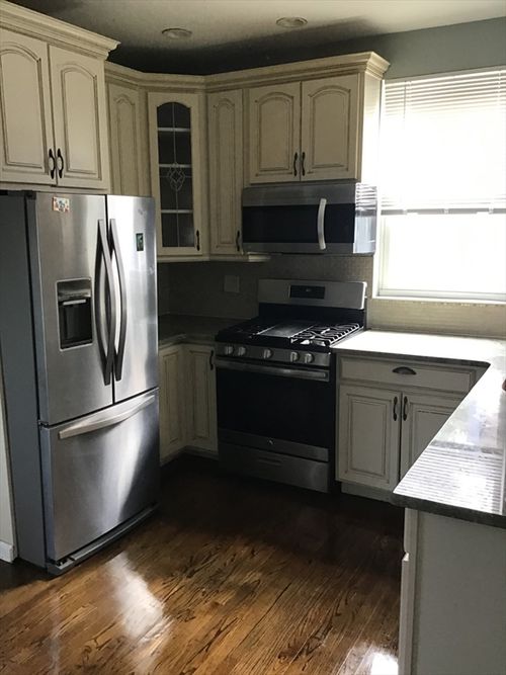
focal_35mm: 31
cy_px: 338
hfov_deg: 45.4
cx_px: 253
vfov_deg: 58.4
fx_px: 604
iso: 125
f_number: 2.4
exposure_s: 1/33
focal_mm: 3.3
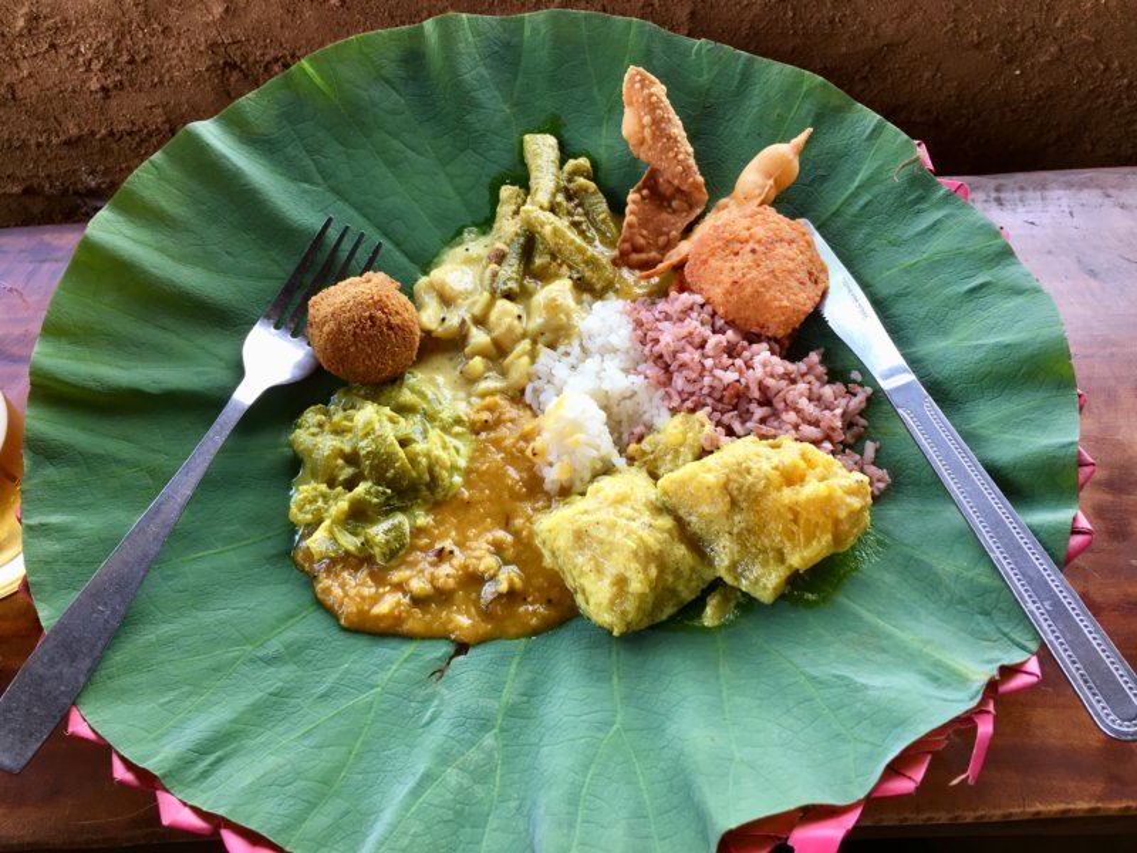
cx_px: 568
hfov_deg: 61.7
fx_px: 953
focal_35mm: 29
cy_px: 426
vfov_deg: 48.2
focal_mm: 4.15
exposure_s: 1/50
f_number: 2.2
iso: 25
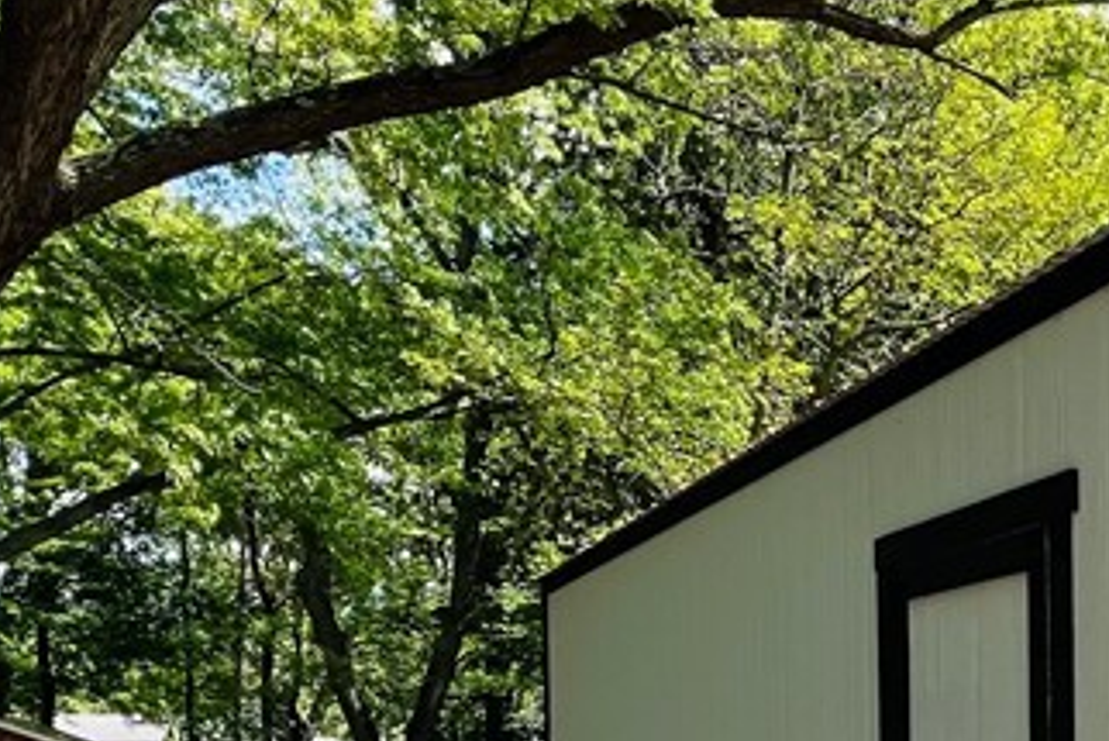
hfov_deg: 35.9
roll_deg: +0.9
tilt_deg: +0.2
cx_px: 1316
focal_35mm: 43
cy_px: 755
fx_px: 1325
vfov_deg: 29.1
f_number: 1.8
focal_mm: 1.57
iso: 32
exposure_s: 1/521
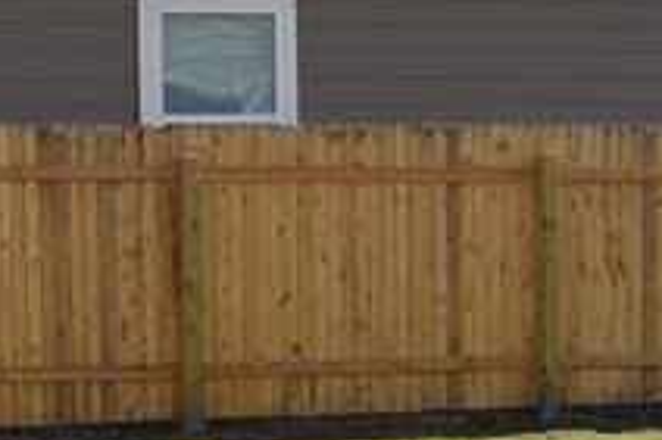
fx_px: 3333
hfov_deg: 11.3
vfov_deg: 7.5
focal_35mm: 181
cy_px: 353
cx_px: 571
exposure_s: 1/400
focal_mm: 25
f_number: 10
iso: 200
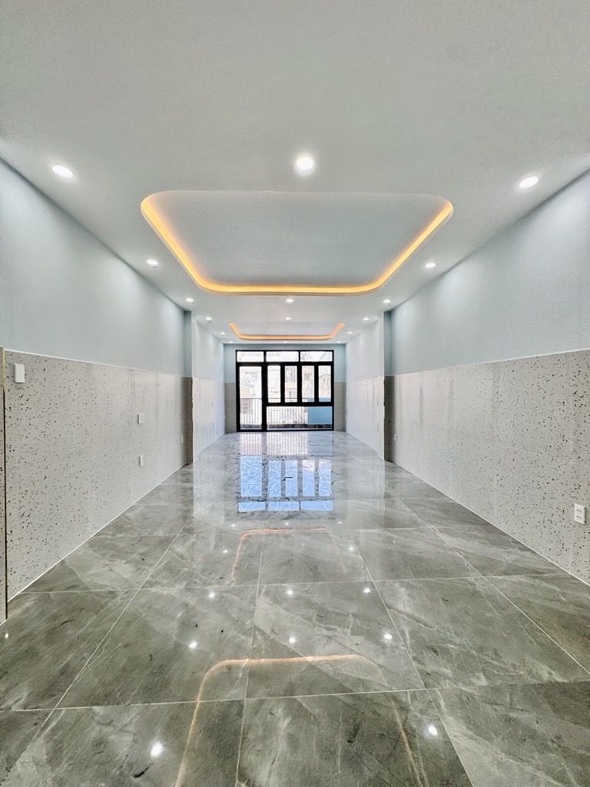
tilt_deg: -0.2
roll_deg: -1.6
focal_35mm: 14
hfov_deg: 85.7
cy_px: 394
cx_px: 295
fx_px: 318
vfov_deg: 102.1
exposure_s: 1/180
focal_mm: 2.22
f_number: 2.2
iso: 40
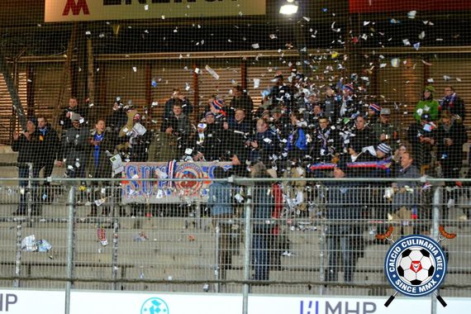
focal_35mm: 105
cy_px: 157
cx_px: 236
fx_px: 1374
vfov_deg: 13.0
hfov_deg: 19.5
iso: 1600
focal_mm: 70
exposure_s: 1/320
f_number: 2.8
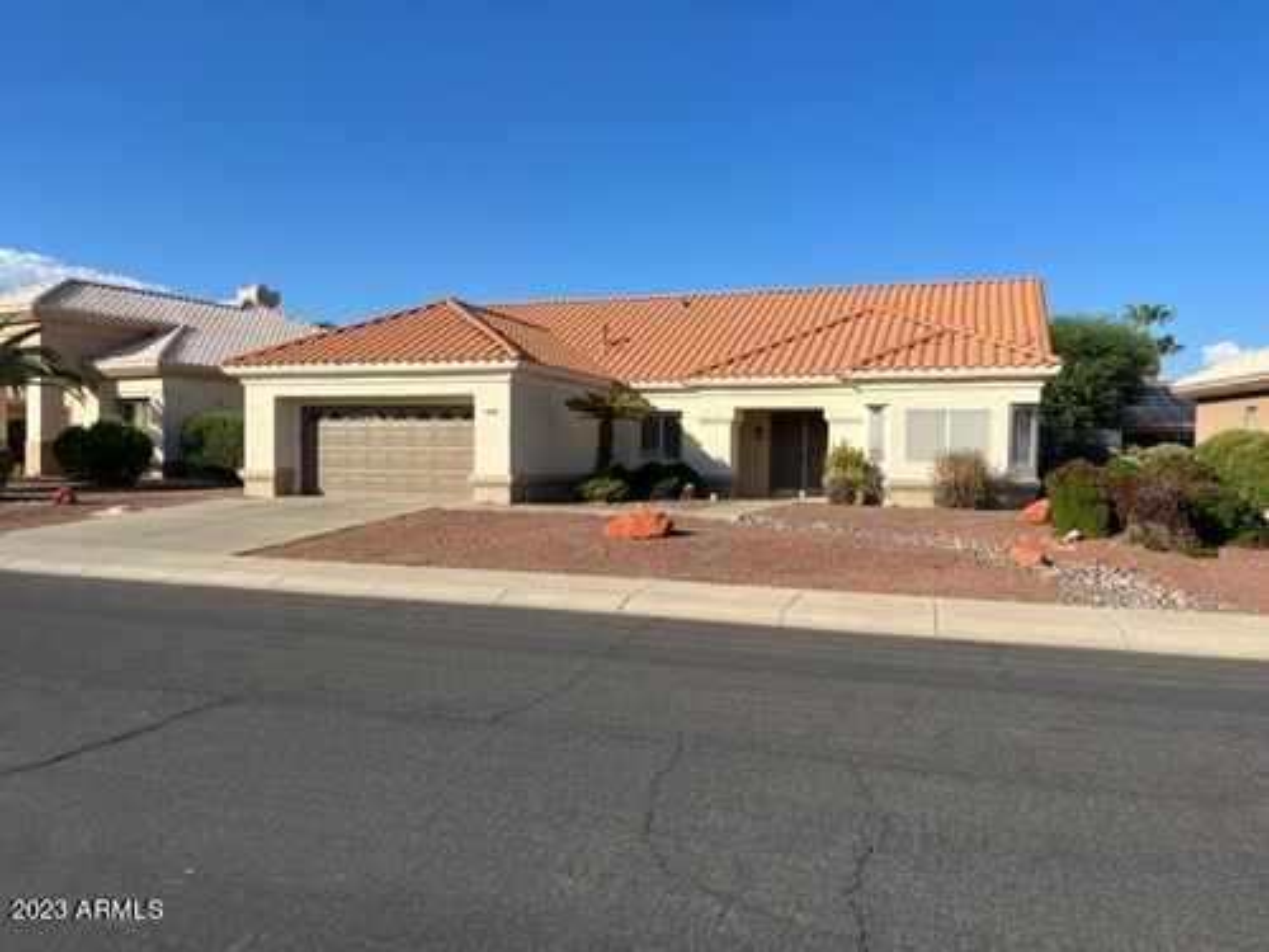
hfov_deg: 67.3
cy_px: 476
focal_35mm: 26
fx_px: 953
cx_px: 634
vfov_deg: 53.1
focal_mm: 5.1
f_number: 1.6
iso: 50
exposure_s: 1/3623
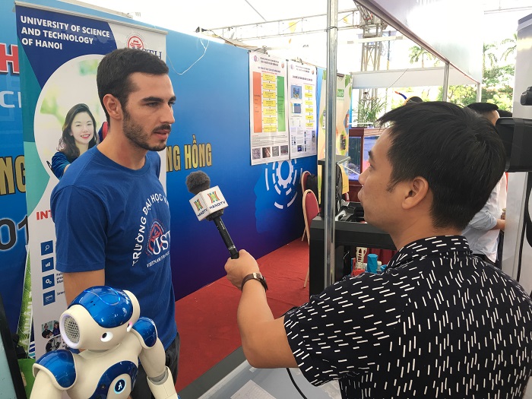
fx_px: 446
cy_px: 200
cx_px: 266
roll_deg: -0.6
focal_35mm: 29
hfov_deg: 61.7
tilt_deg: -9.4
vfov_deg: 48.2
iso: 25
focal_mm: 4.15
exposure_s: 1/33
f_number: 2.2
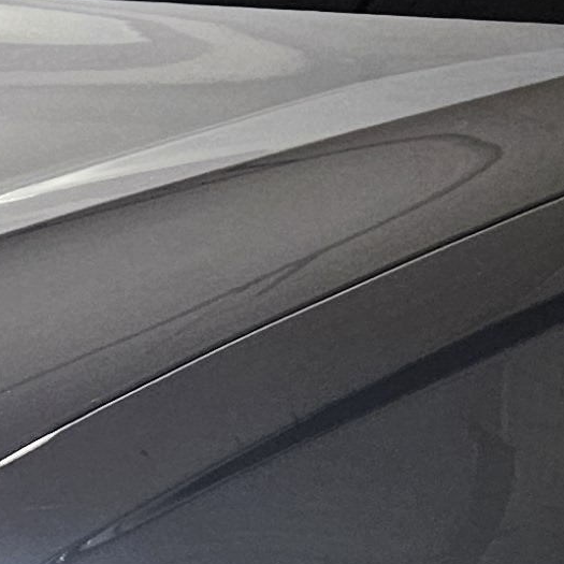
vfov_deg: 11.0
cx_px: -168
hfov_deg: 11.0
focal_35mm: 155
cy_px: 712
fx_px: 2857
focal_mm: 5.4
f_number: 1.8
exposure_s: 1/30.7
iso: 320
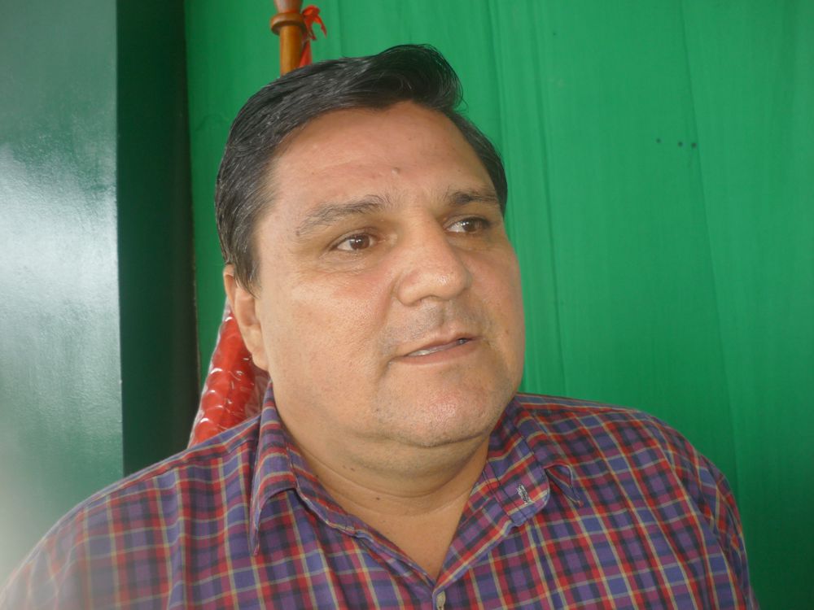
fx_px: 776
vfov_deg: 42.9
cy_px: 305
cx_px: 407
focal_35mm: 33
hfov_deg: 55.4
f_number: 2.8
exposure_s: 1/30
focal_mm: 5.5
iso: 100
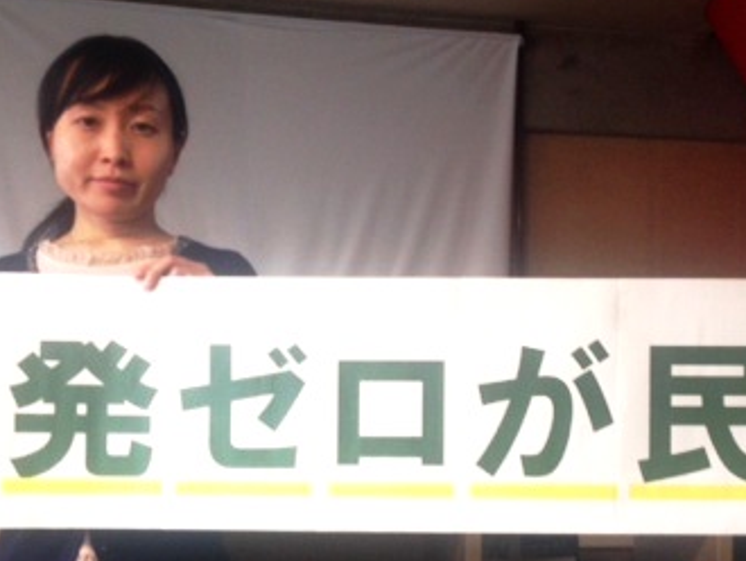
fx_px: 1380
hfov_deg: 30.1
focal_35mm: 64
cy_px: 437
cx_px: 484
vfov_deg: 22.7
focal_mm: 4.12
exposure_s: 1/20
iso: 50
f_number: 2.4
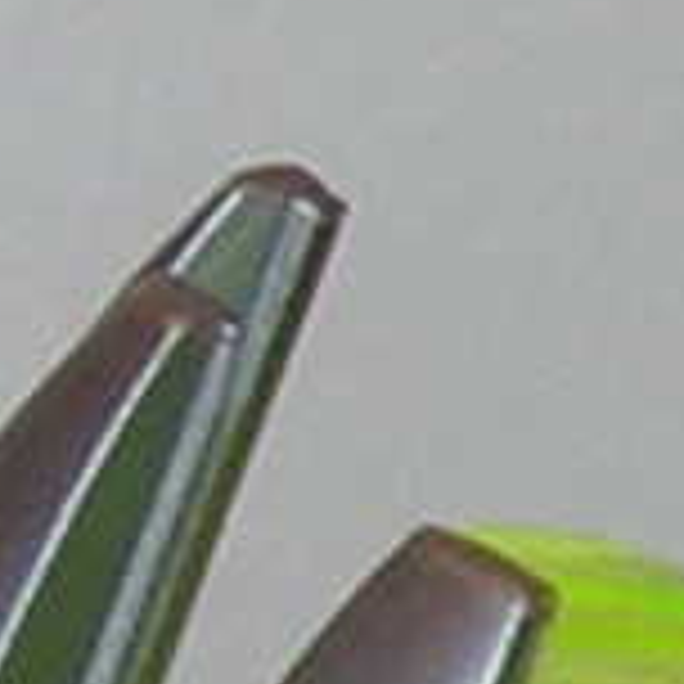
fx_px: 16051
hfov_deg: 2.4
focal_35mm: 718
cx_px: 2516
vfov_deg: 2.4
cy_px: 180
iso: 100
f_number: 7.8
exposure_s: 1/60.1
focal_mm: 10.1
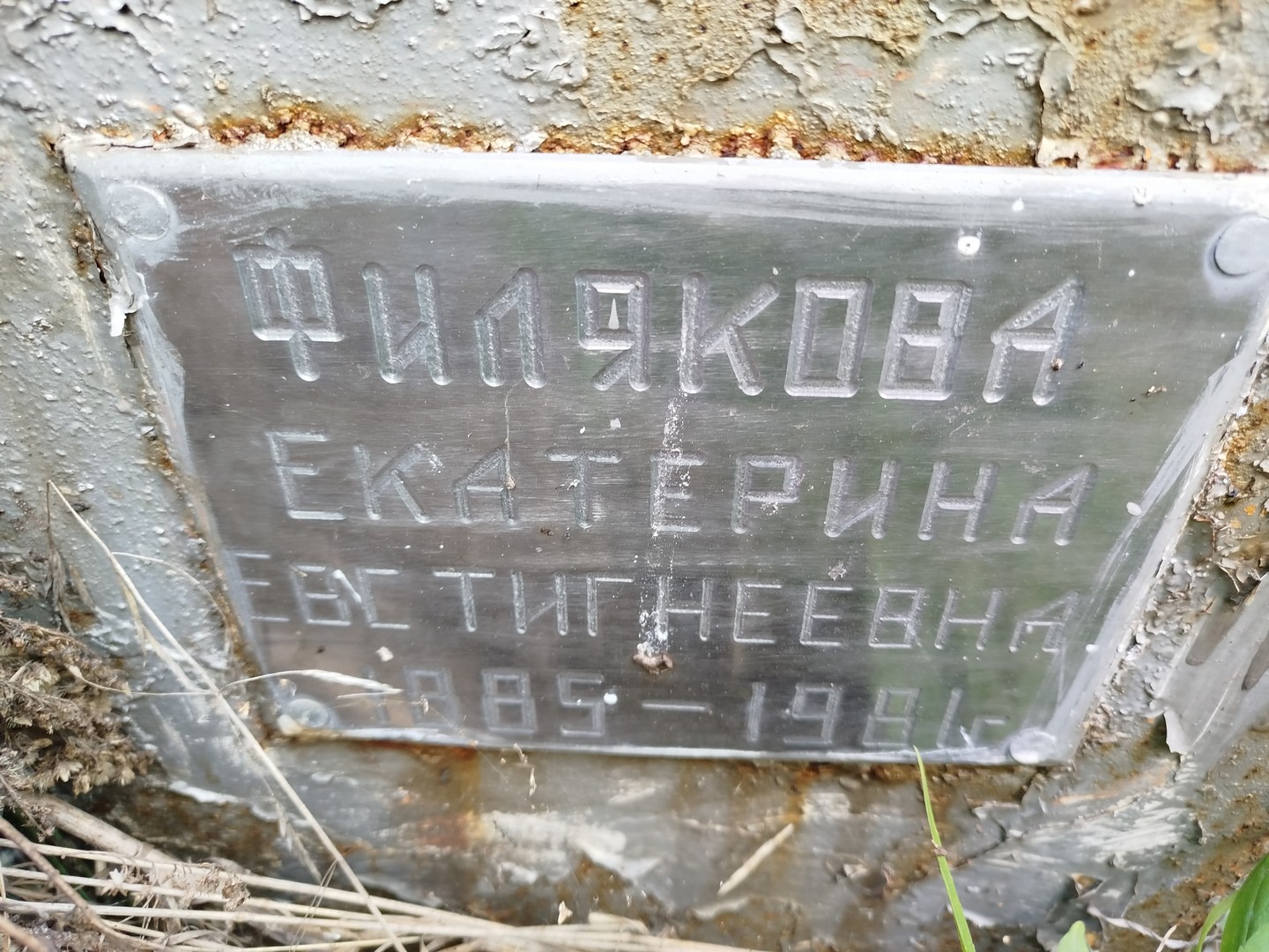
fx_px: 880
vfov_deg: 56.8
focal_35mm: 24
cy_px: 476
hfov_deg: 71.6
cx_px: 634
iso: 100
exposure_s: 1/50
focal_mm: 5.31
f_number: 1.7
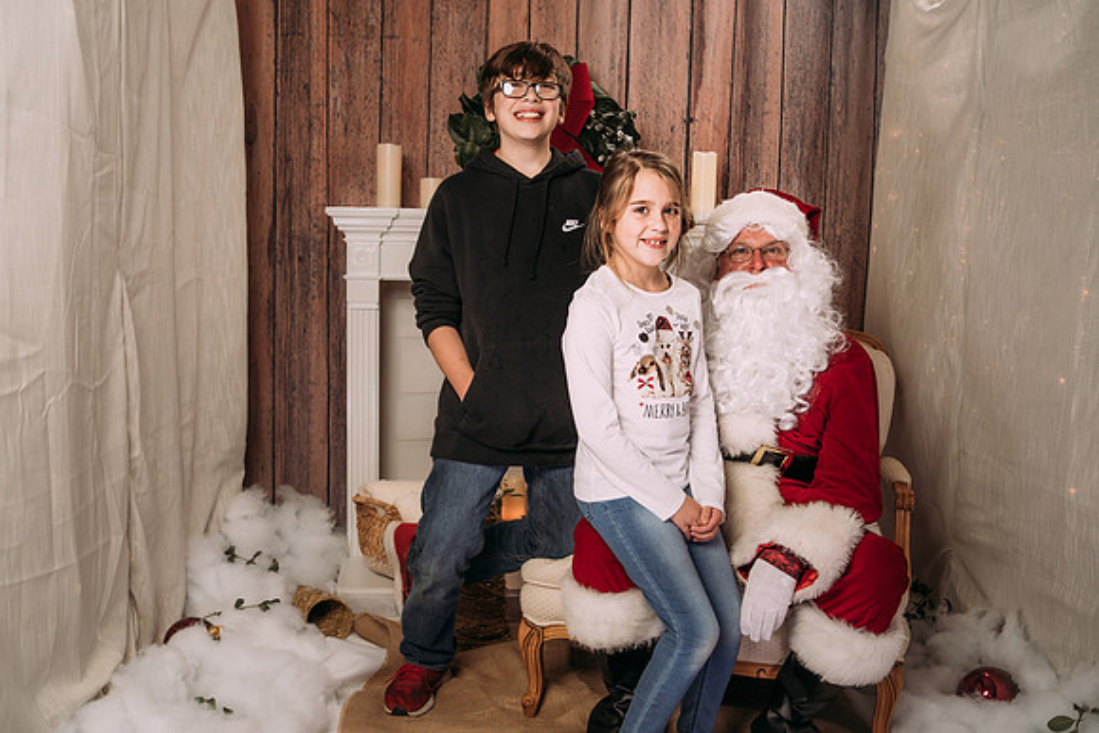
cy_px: 385
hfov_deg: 48.9
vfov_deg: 33.8
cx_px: 495
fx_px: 1206
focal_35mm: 39
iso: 100
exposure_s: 1/100
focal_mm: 35
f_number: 5
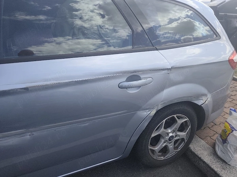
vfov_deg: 58.9
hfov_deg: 73.9
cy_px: 88
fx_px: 157
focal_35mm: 23
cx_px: 118
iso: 50
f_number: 1.65
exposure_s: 1/400
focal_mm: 6.19
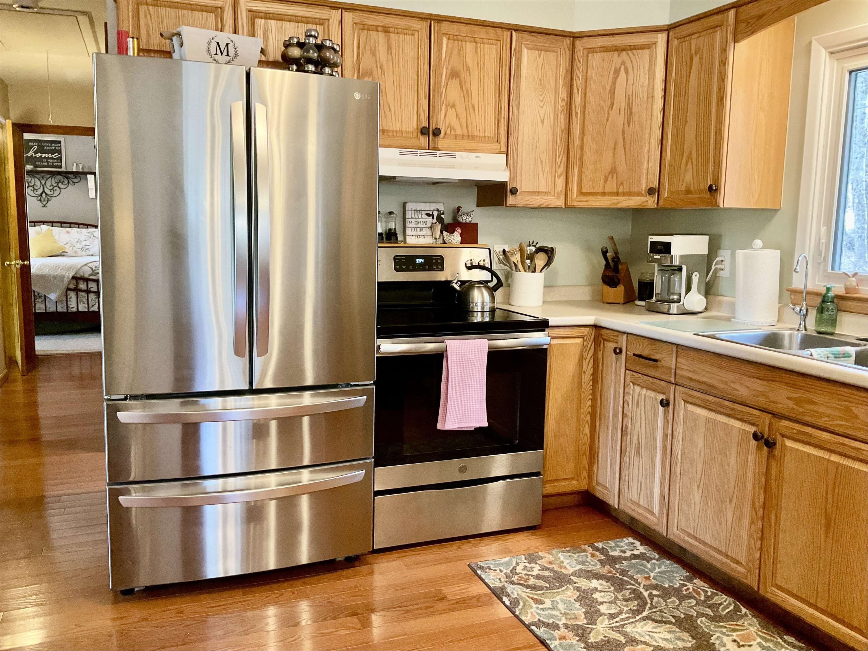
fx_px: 727
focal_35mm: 29
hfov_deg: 61.7
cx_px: 434
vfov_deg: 48.2
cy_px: 326
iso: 250
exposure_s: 1/60
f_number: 1.8
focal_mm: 3
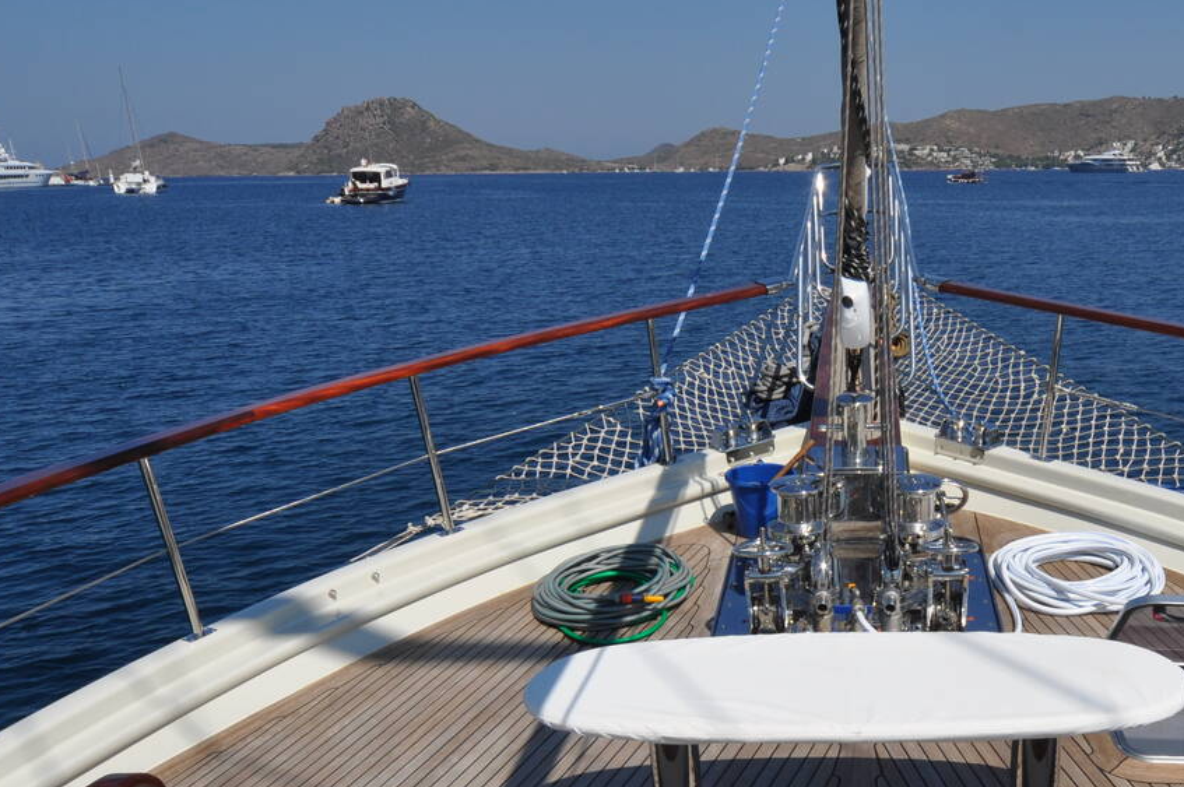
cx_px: 833
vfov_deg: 37.7
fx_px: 1117
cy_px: 605
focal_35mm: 34
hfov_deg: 54.2
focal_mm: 12
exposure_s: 1/500
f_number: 11
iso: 200
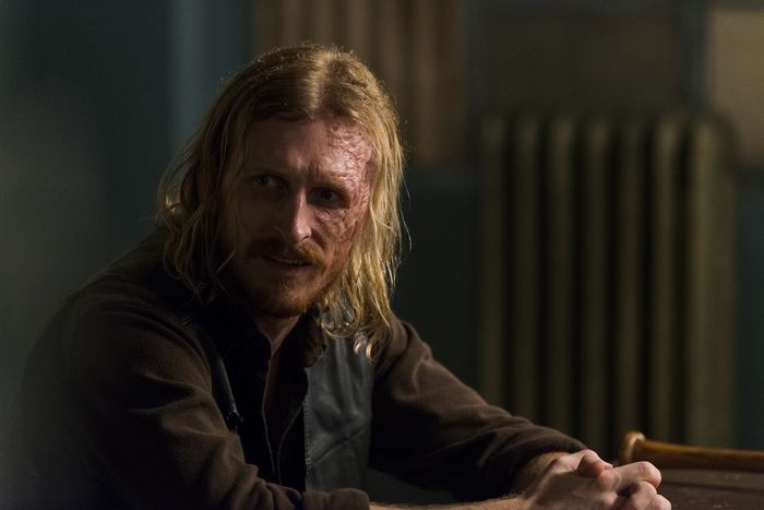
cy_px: 255
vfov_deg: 8.6
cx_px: 382
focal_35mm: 160
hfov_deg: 12.8
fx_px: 3396
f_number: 2.8
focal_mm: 160
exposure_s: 1/160
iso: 2500
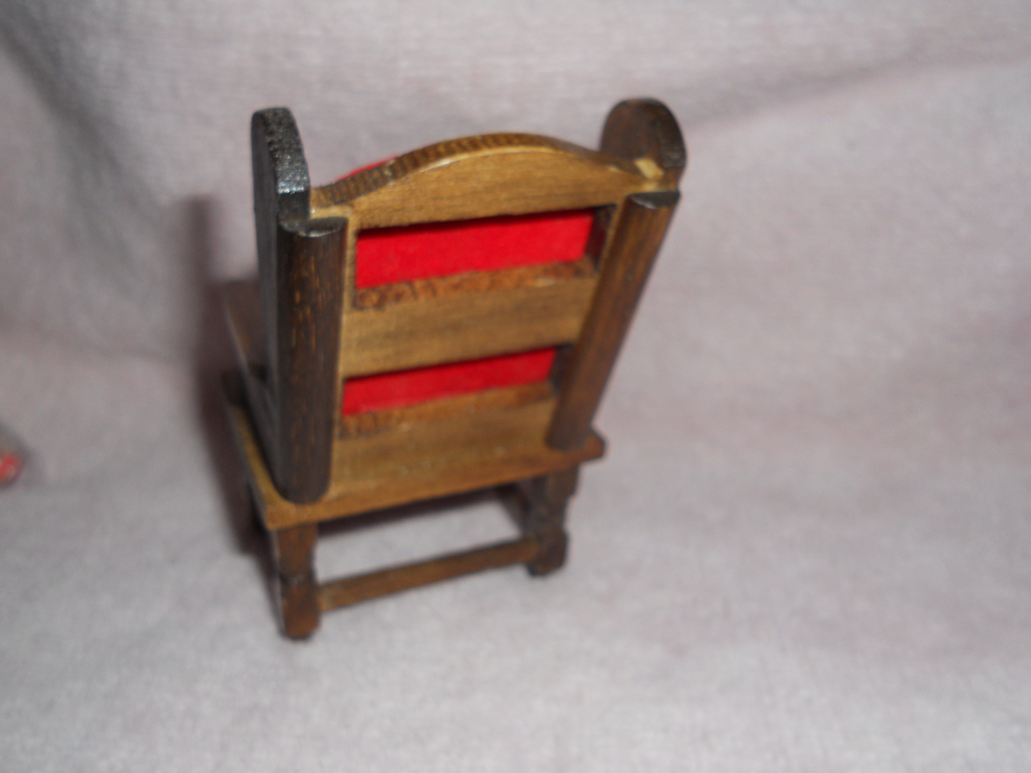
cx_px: 516
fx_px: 953
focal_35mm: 32
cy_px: 386
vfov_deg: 44.2
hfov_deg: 56.8
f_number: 8.8
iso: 80
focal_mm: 5.8
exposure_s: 1/25
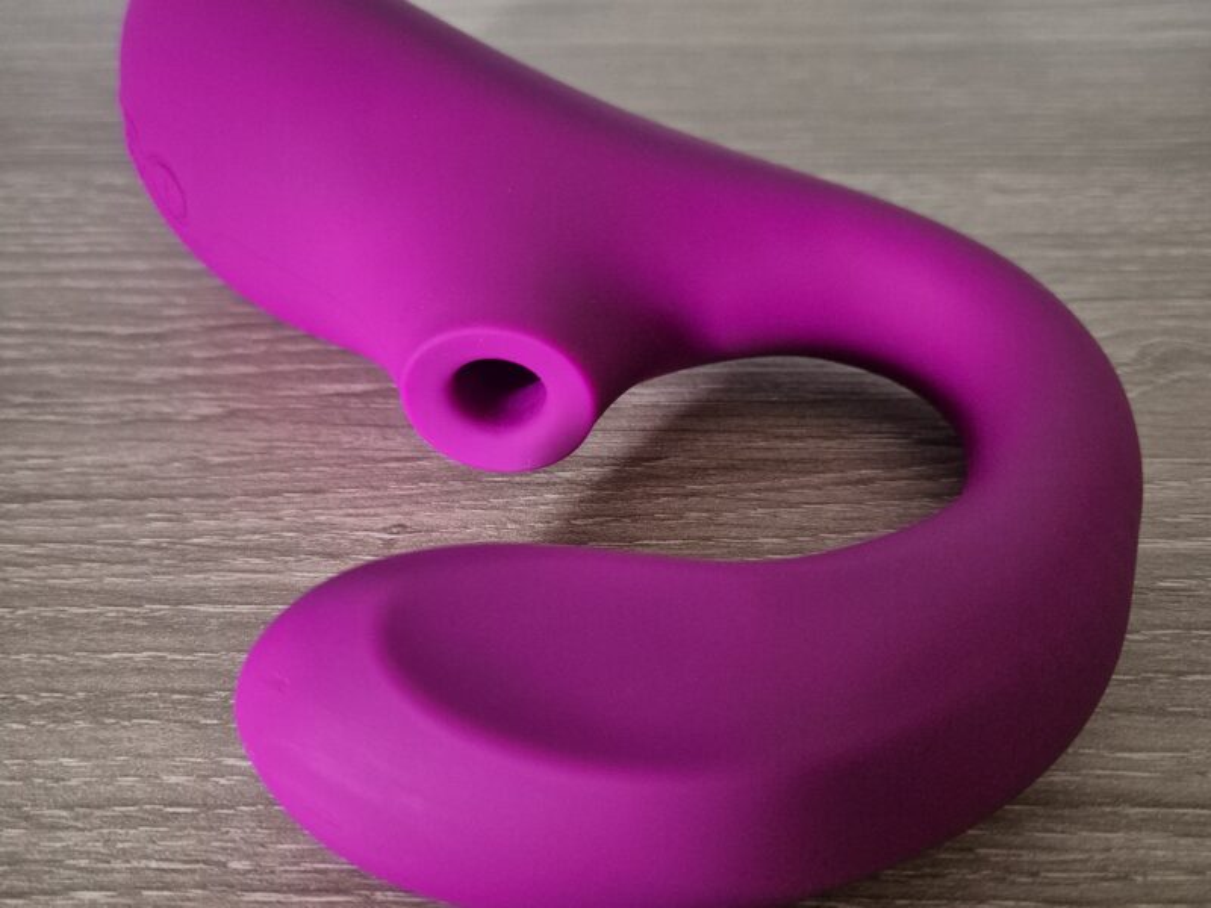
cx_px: 606
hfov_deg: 73.9
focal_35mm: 23
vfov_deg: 58.9
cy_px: 454
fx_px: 805
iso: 1600
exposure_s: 1/100
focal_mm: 5.4
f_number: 1.8
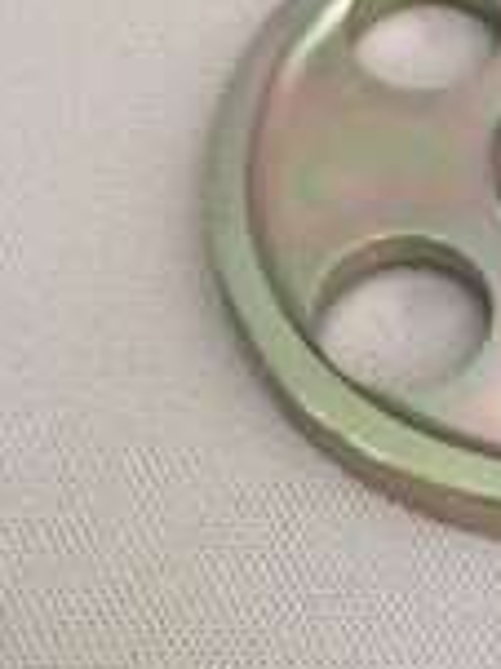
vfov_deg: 23.6
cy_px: 164
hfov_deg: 17.2
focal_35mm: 82
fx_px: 1585
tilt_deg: -55.6
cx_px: 581
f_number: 2.4
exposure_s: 1/30
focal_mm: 3.3
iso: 32
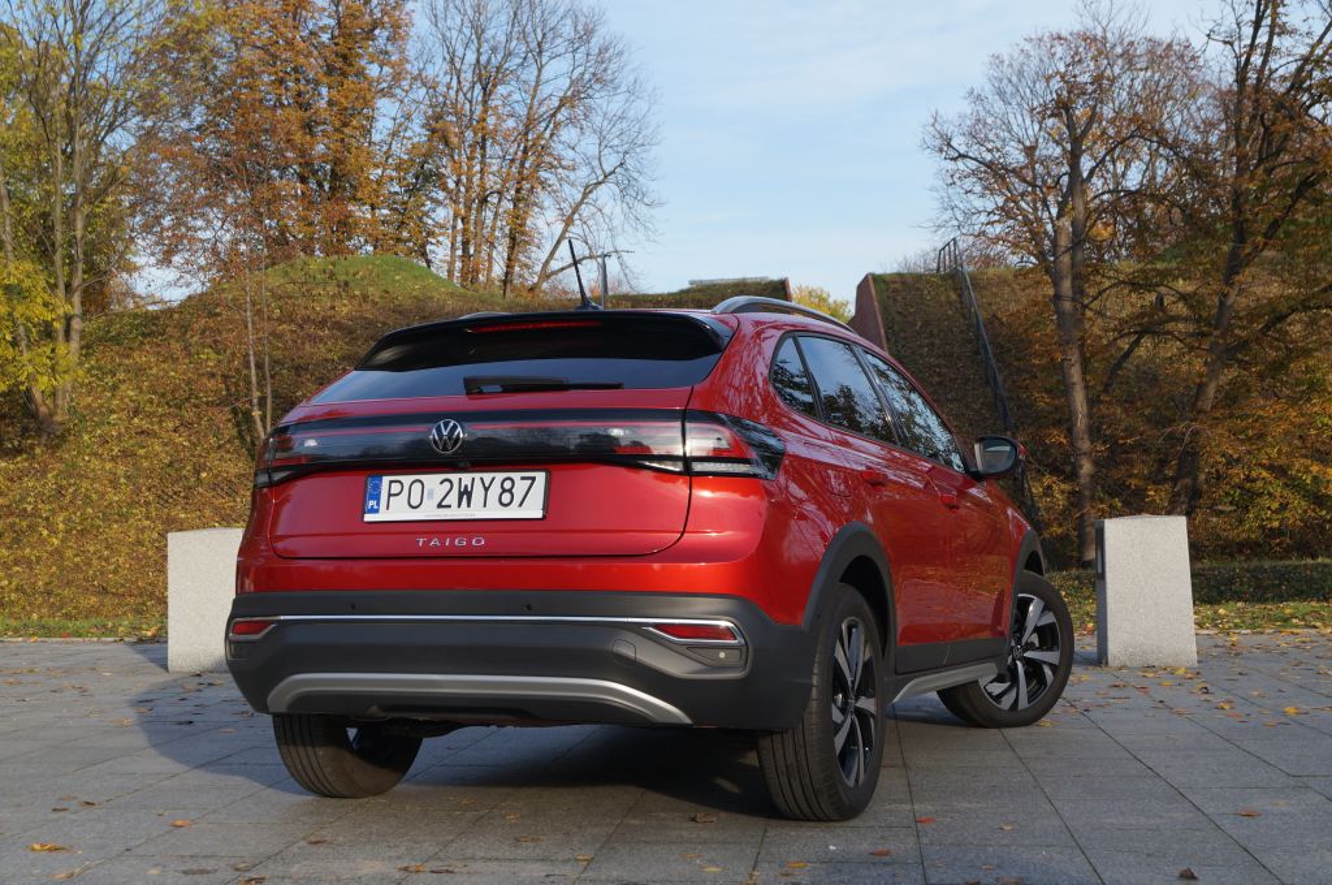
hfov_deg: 43.7
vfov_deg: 29.8
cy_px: 442
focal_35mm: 45
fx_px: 1663
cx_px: 666
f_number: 7.1
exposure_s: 1/160
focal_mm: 30
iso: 100
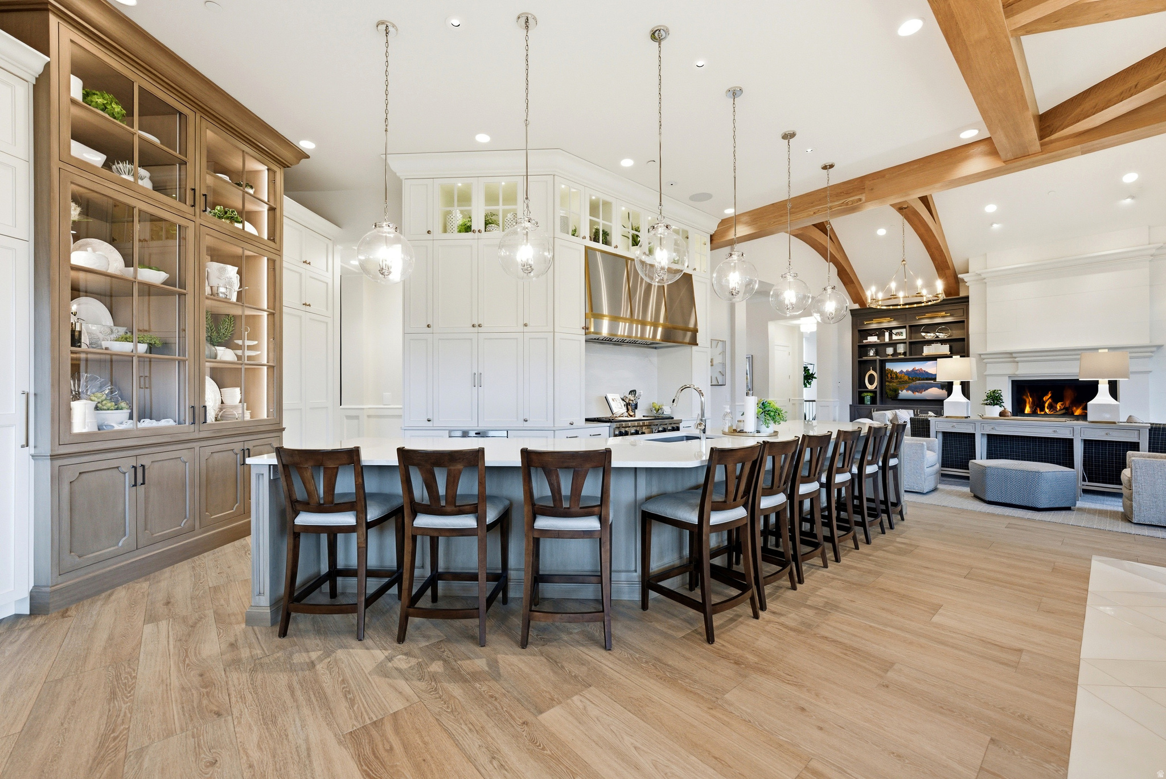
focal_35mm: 14
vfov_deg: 81.3
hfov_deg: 104.2
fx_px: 454
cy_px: 390
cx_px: 583
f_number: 4
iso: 1600
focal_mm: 14
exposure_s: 1/4000
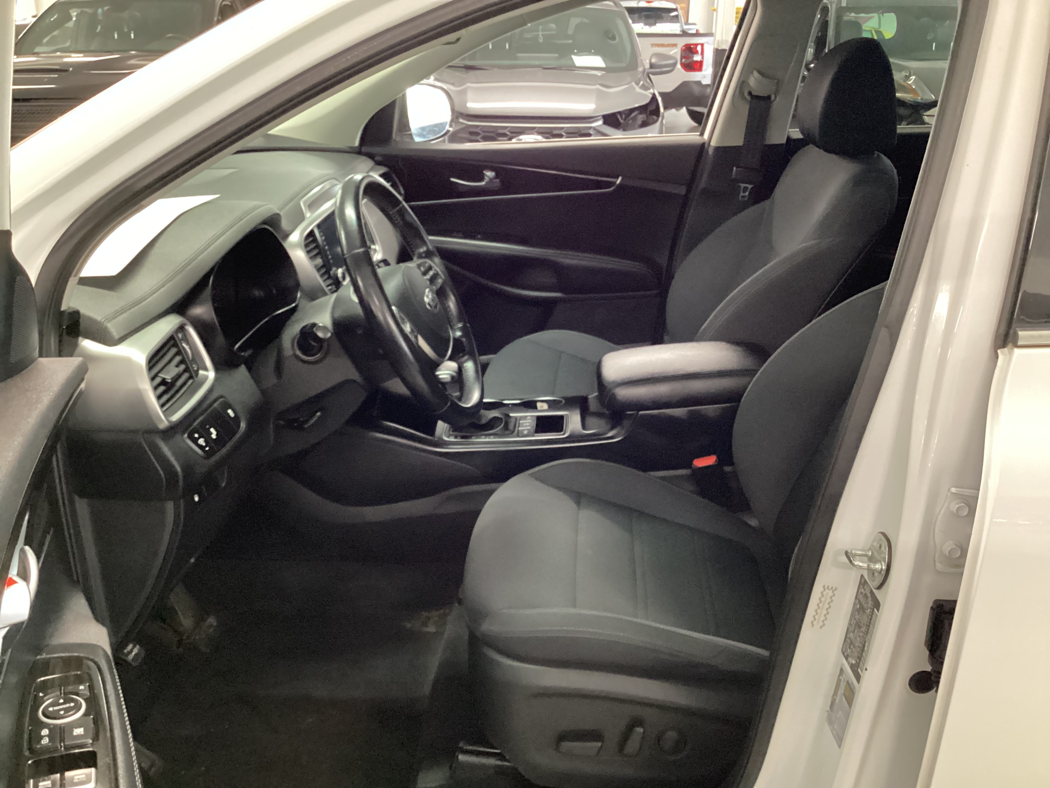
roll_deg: -1.0
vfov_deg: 45.4
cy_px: 394
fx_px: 940
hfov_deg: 58.4
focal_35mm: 31
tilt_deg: -22.6
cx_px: 525
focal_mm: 3.3
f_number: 2.4
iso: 640
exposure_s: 1/30
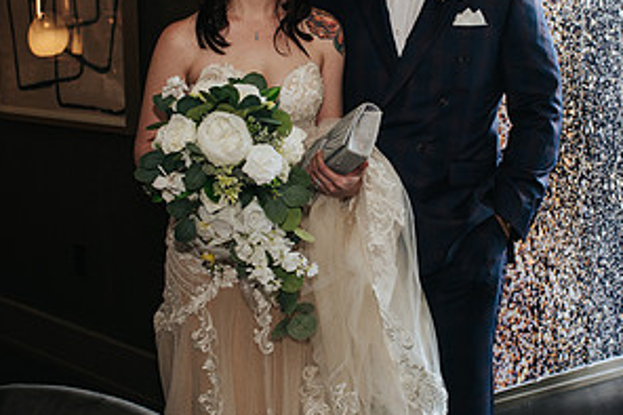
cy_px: 177
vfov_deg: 17.0
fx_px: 1384
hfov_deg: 25.4
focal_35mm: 80
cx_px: 316
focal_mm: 35
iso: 1000
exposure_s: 1/200
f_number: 3.5
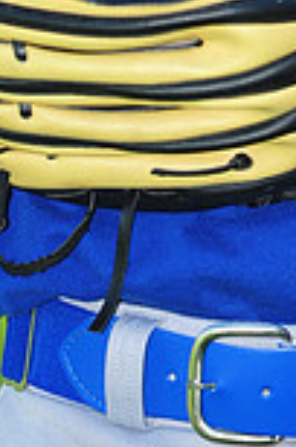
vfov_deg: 2.7
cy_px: -360
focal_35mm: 754
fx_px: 9341
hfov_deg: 1.8
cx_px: 308
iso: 200
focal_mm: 200
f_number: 4.5
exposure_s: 1/500
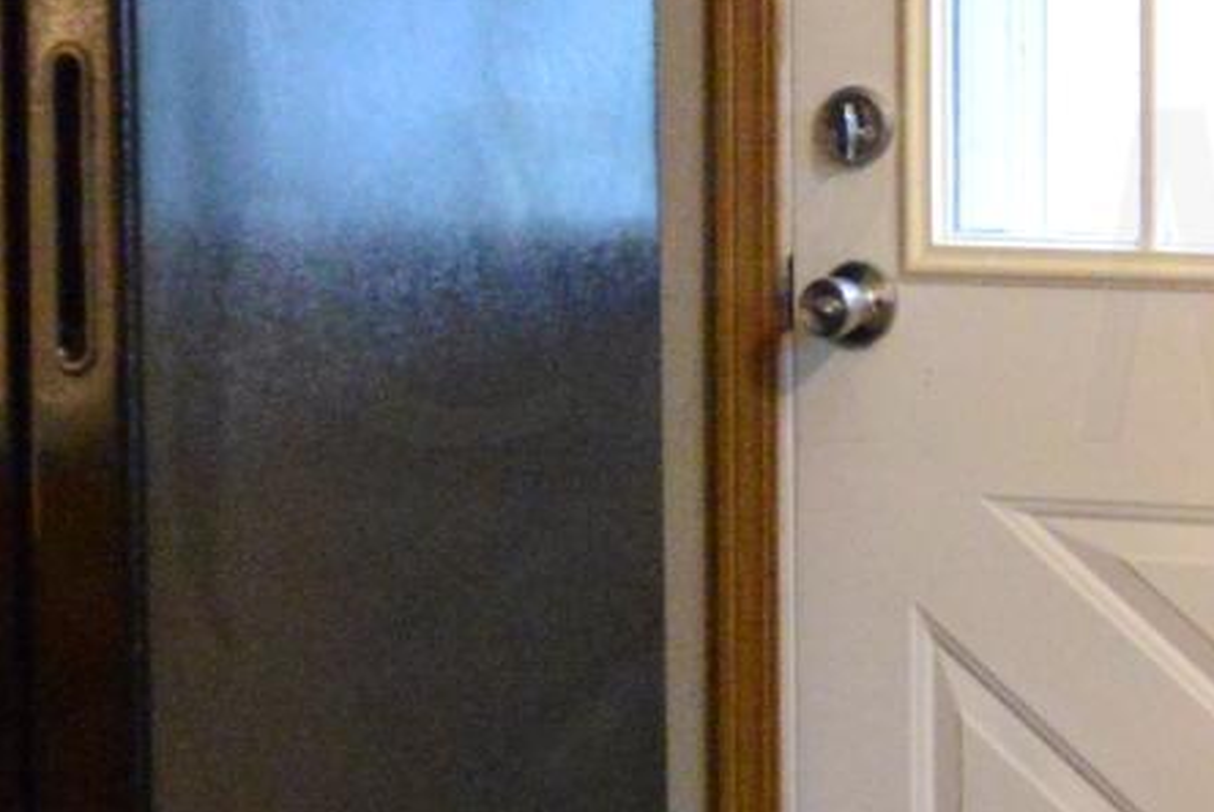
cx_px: 1124
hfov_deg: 12.6
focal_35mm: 162
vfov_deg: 8.5
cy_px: 271
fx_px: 5468
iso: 8000
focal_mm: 24
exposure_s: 1/80
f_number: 4.5
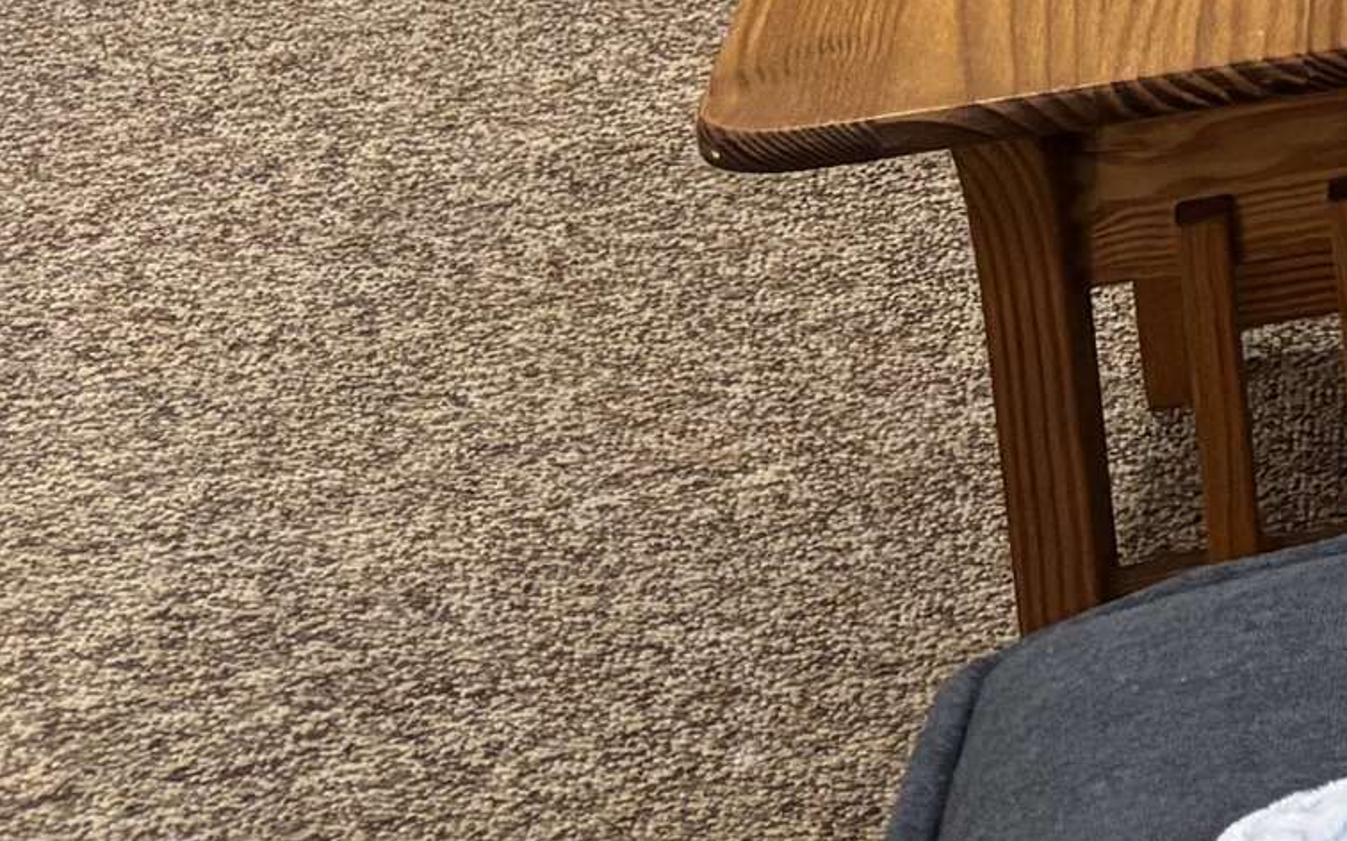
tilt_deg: -12.8
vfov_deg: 10.1
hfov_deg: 15.1
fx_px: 4110
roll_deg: +1.3
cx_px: 2678
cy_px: -1203
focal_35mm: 112
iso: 320
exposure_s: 1/60
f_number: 1.6
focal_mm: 5.96
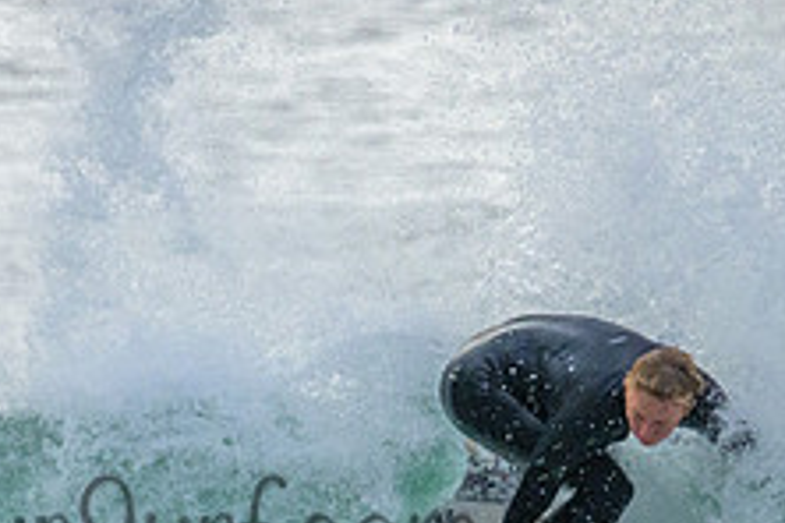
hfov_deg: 1.1
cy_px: 500
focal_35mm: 1803
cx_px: 233
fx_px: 39312
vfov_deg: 0.8
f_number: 11
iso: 5000
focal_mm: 690
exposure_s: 1/2000
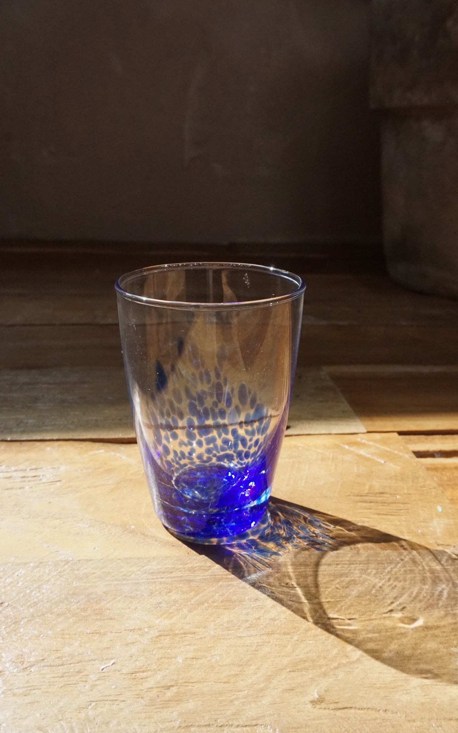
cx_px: 225
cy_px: 364
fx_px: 619
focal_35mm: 31
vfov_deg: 61.2
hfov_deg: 40.6
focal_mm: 20
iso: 2500
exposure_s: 1/1000
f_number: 9
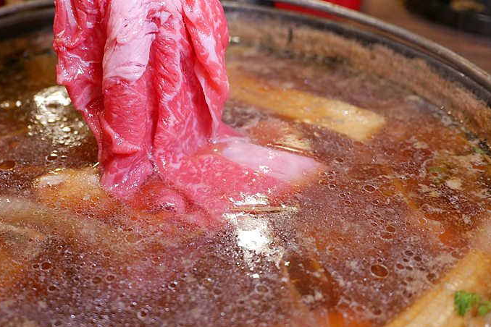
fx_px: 586
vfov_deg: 31.0
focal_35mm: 43
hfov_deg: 44.6
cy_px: 110
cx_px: 154
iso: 500
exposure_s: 1/60
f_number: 2.5
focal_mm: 14
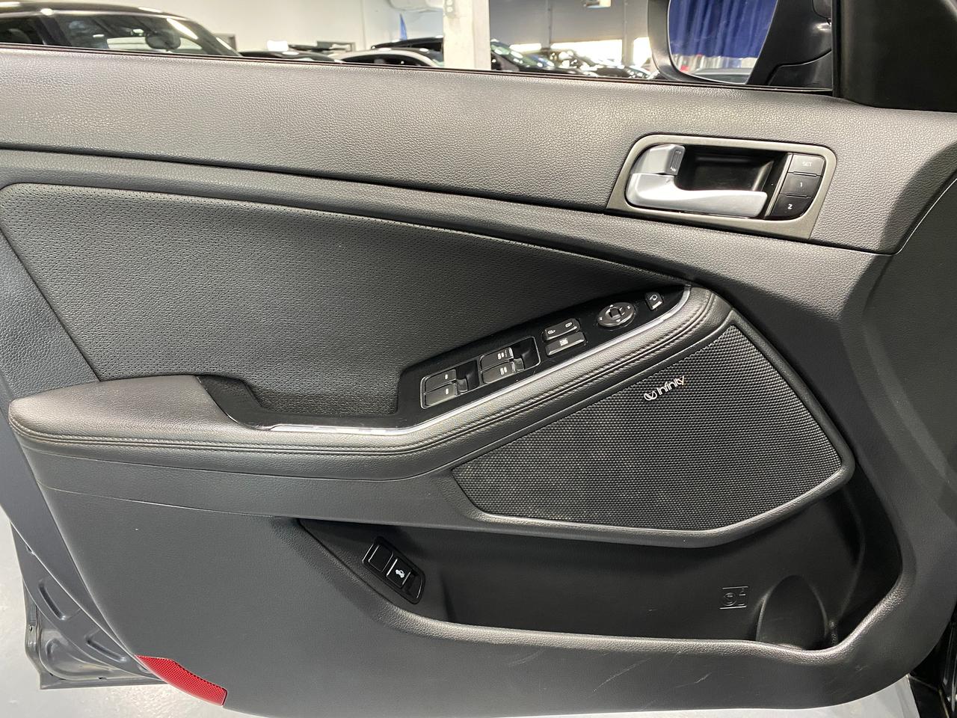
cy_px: 359
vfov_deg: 53.1
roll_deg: +3.6
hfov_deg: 67.3
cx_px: 478
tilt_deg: -21.4
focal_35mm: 26
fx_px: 719
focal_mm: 4.25
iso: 320
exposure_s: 1/60
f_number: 1.8
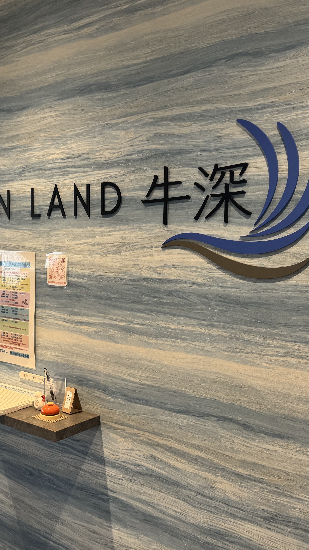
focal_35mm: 36
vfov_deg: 55.3
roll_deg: -0.2
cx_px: 102
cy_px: 270
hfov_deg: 32.5
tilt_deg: -4.1
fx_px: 524
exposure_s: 1/165
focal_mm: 6.76
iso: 100
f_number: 1.78
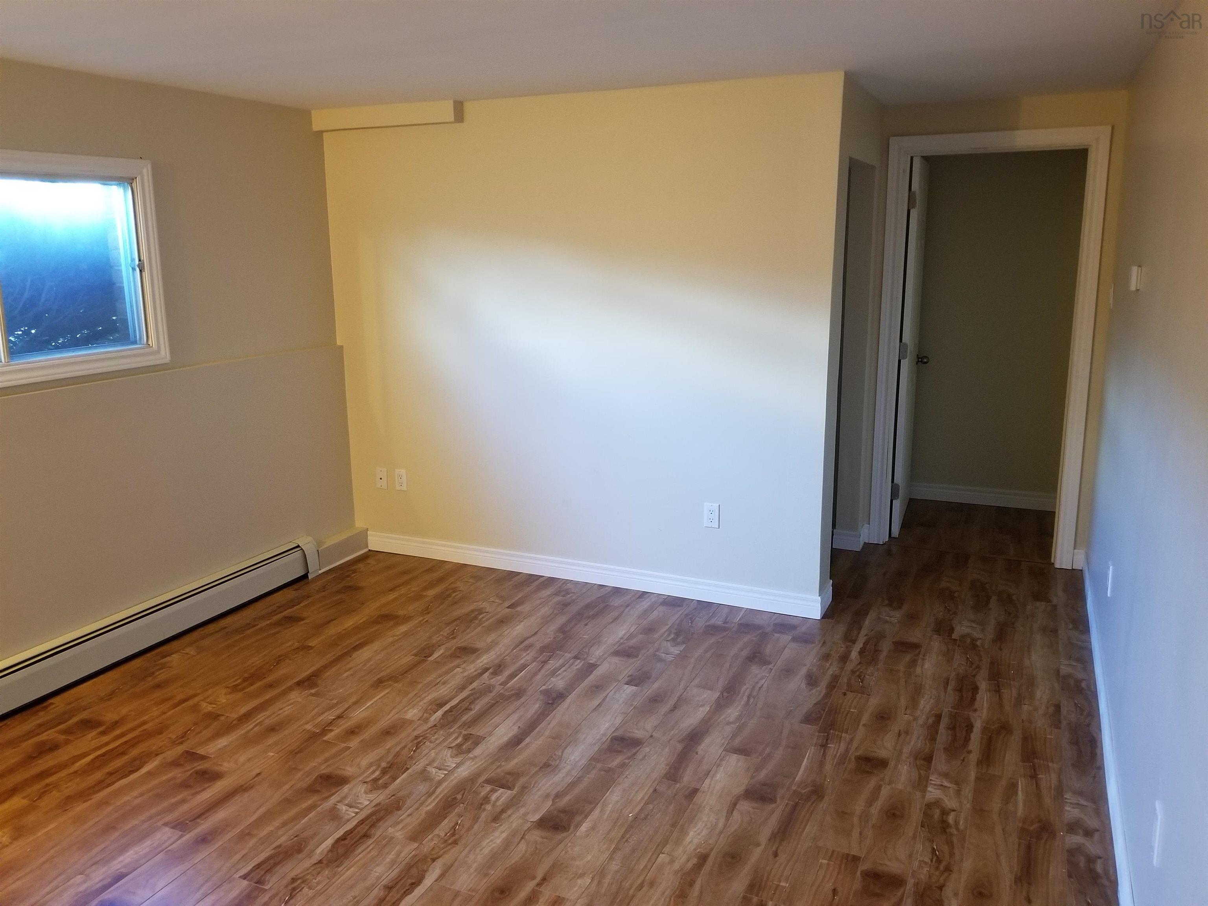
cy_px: 453
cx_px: 604
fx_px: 907
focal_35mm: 26
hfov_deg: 67.3
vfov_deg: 53.1
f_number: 1.7
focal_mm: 4.25
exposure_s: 1/17
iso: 250
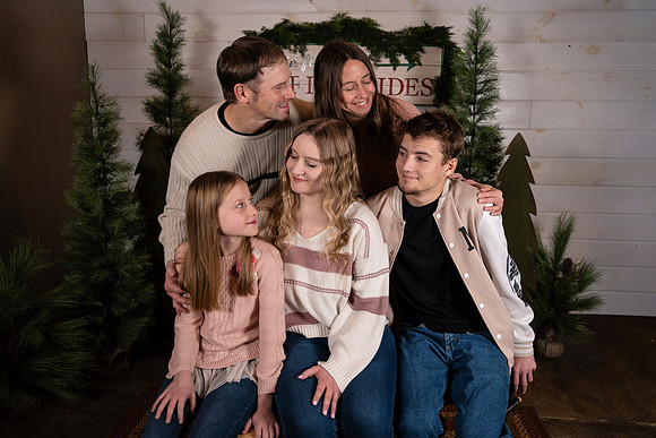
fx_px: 547
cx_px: 328
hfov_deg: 61.9
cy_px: 219
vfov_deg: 43.6
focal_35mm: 30
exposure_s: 1/250
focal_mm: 30
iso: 400
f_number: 5.6
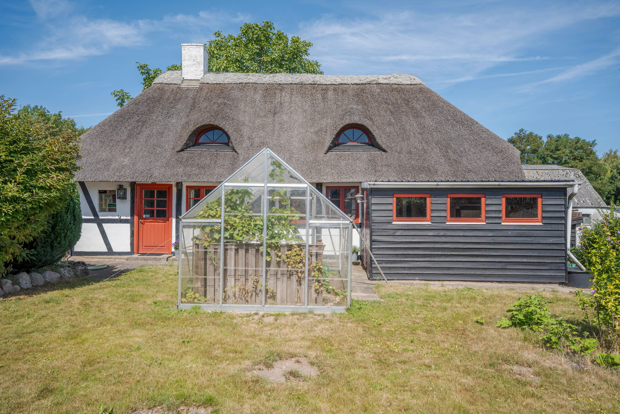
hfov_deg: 74.4
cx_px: 310
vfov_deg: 53.7
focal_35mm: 24
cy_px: 207
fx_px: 408
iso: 100
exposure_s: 1/4000
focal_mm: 23.7
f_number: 8
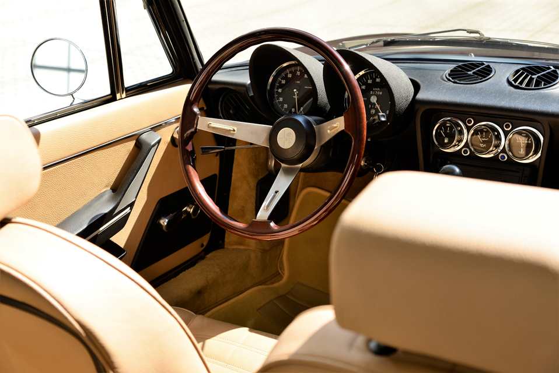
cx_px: 280
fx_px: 901
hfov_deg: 34.5
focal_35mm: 58
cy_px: 186
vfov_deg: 23.4
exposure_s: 1/100
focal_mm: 58
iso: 125
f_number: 6.3
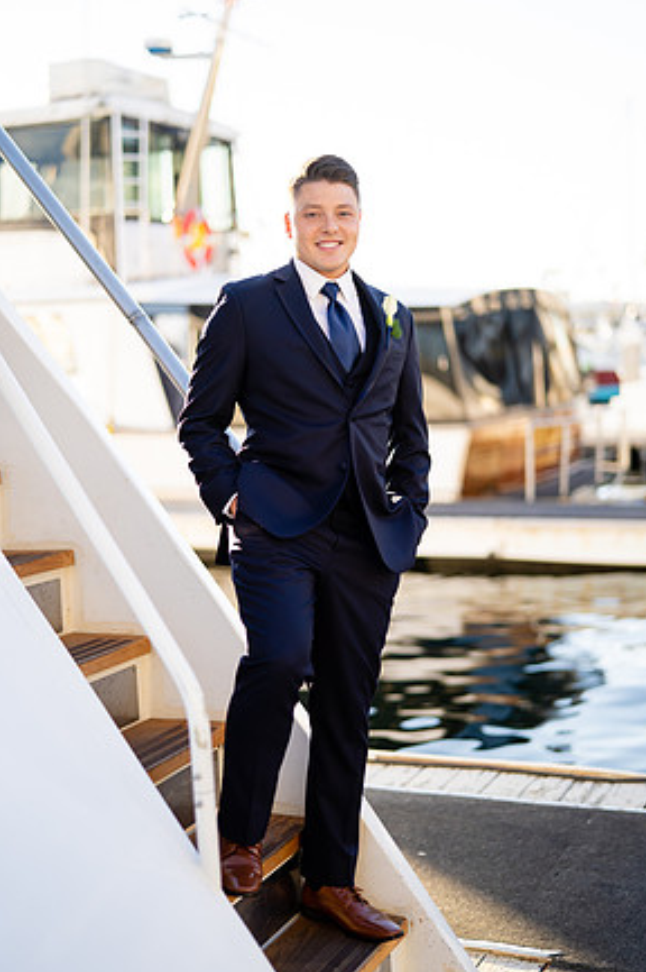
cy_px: 498
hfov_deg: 26.0
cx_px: 316
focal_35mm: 52
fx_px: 1402
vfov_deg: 38.2
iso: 160
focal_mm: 50
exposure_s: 1/1600
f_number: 1.4
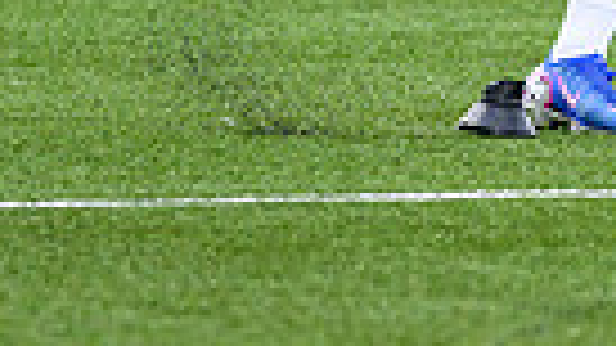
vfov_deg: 1.0
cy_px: -456
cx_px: 1195
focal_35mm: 1160
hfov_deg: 1.9
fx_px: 18944
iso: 500
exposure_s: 1/1250
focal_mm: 200
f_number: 4
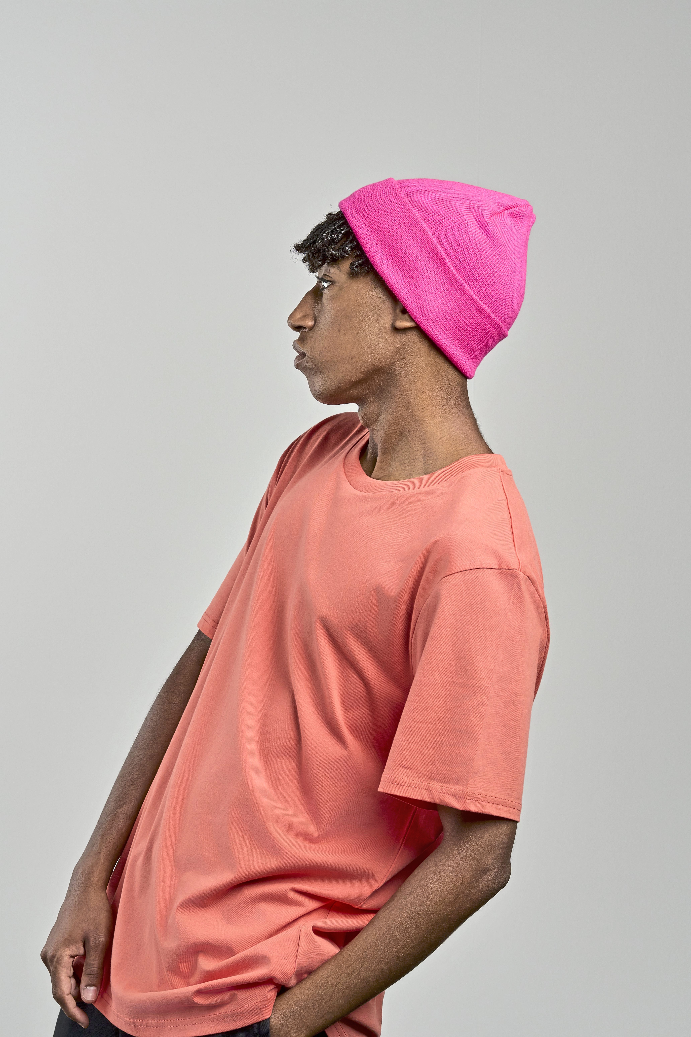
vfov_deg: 27.0
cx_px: 346
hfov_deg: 18.2
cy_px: 518
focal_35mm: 75
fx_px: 2159
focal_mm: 50
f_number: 9
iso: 320
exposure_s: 1/160
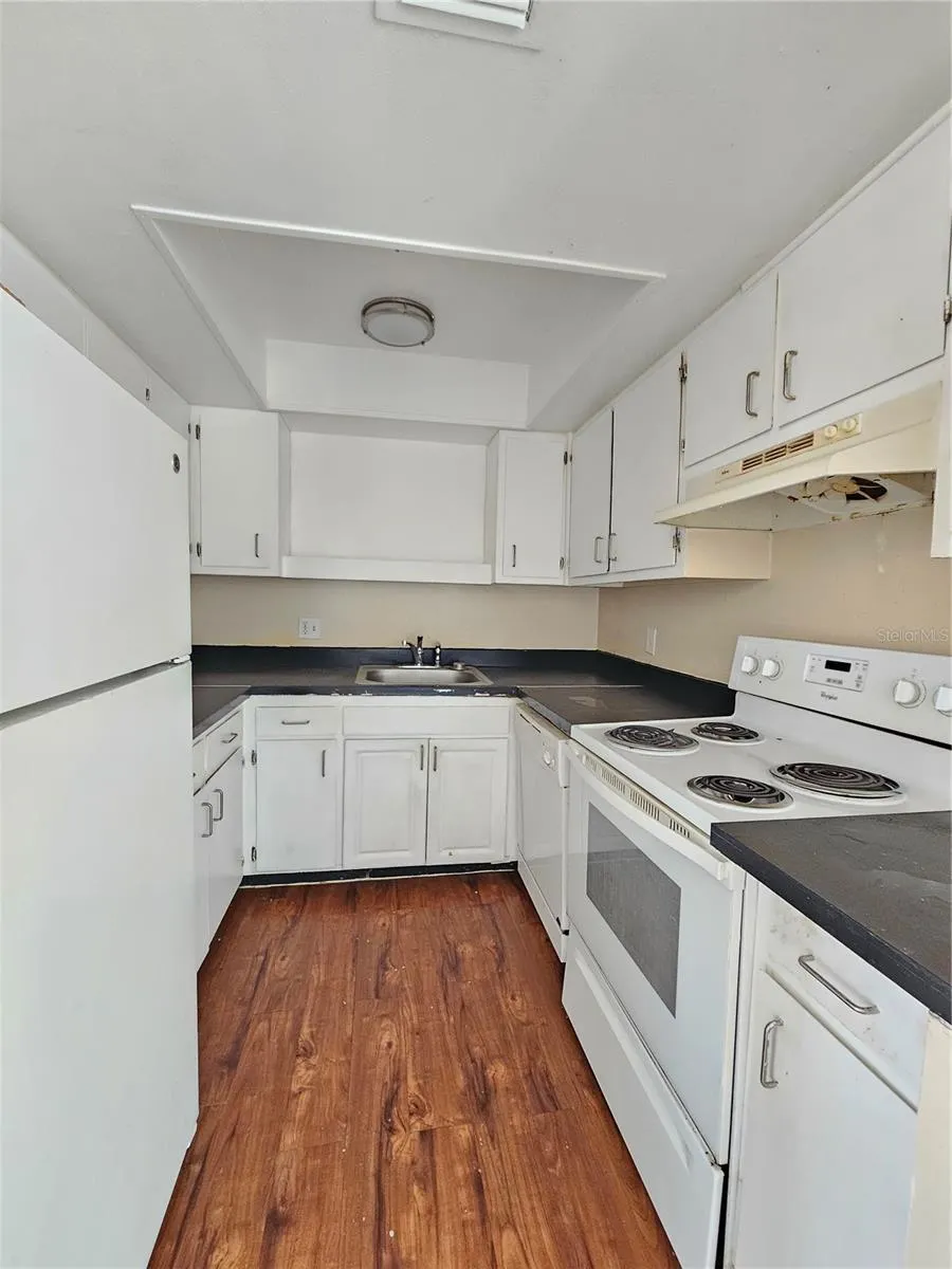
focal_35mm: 13
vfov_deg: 106.2
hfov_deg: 89.9
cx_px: 476
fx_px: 477
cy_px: 634
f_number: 2.2
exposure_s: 1/24
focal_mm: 2.2
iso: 800
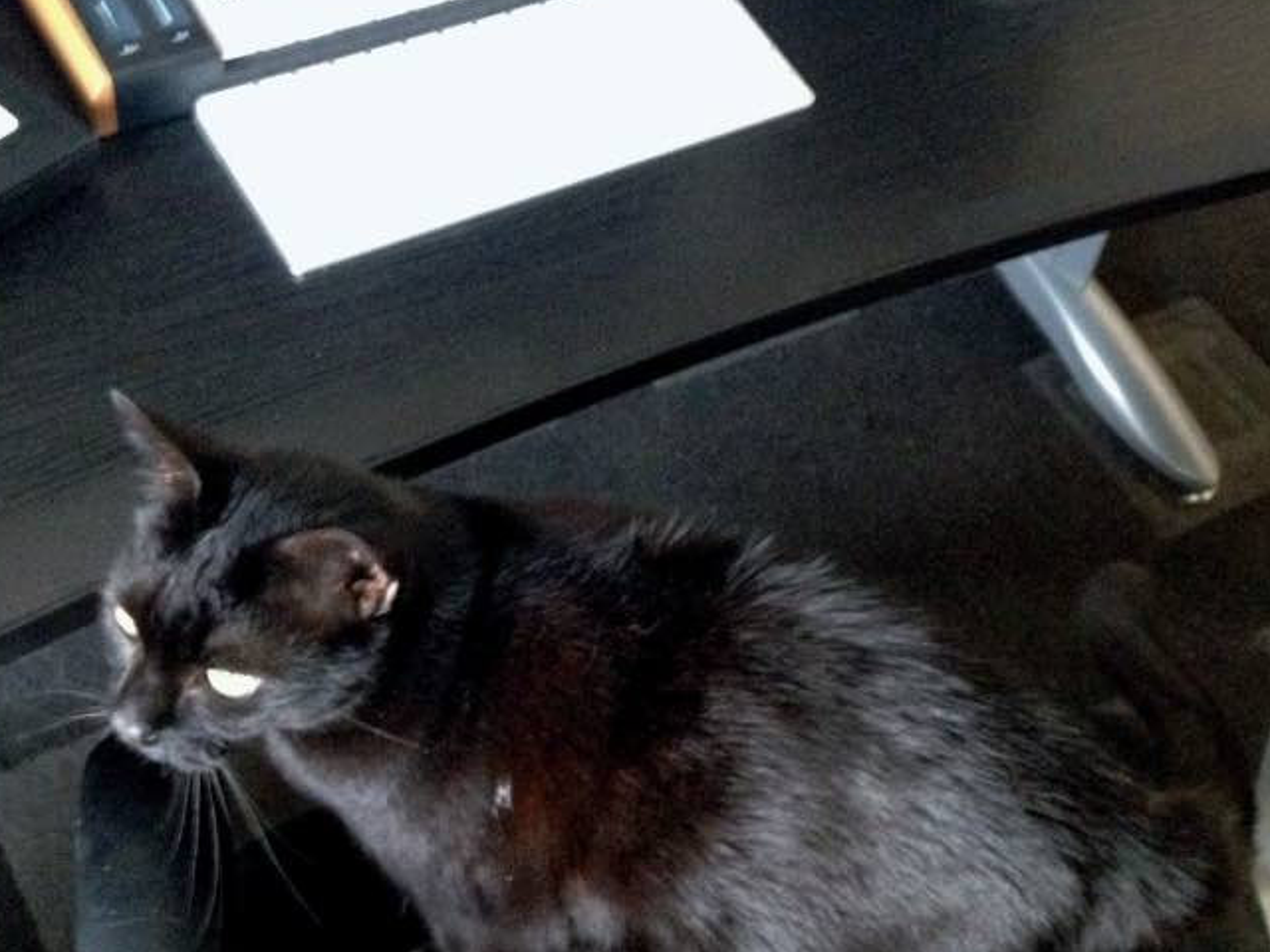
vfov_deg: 26.1
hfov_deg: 34.3
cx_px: 704
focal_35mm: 56
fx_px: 2055
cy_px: 484
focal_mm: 4.28
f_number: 2.4
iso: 800
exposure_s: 1/15
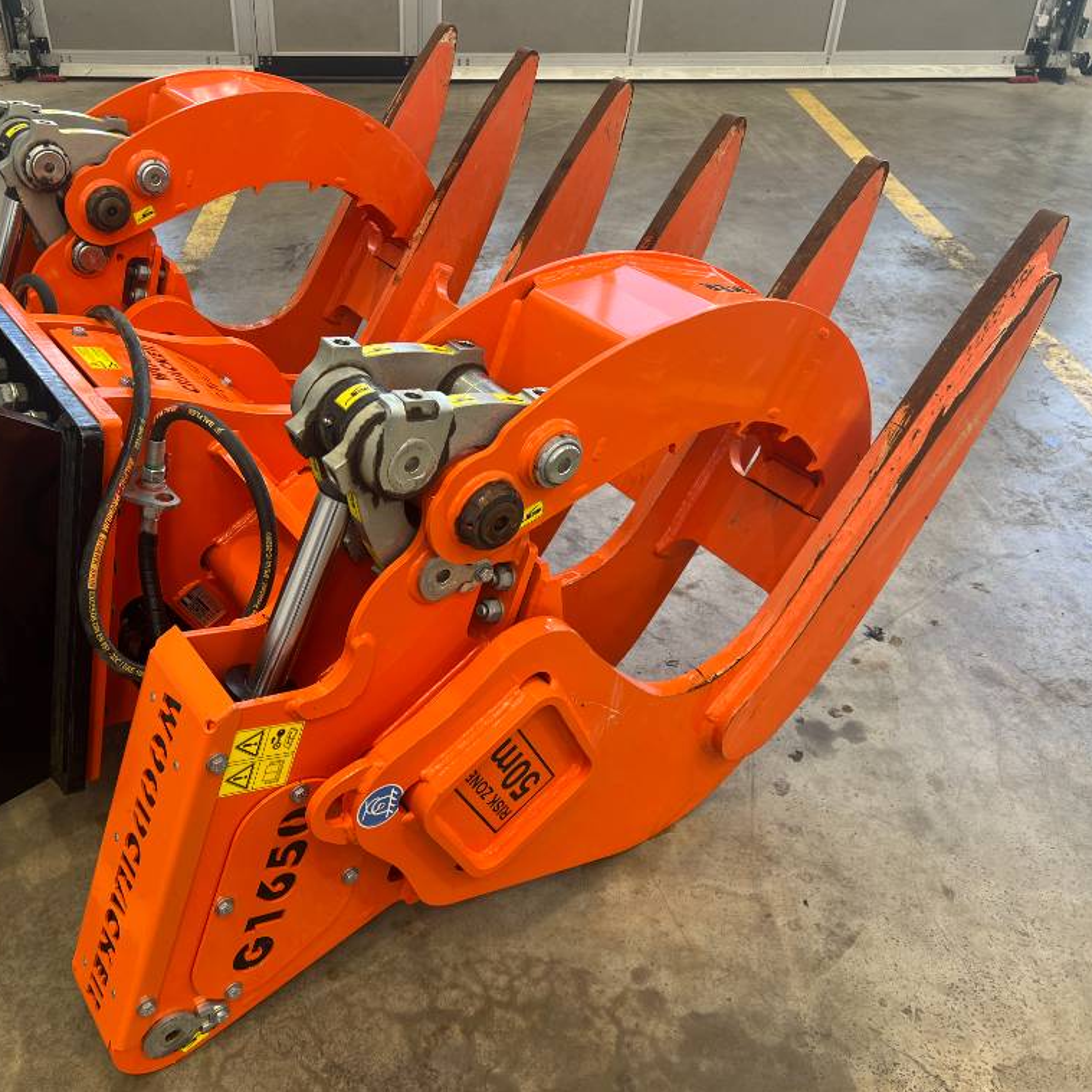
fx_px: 1106
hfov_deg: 52.0
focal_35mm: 31
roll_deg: +0.9
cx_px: 417
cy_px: 545
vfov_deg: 52.5
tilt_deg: -35.4
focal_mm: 5.7
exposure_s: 1/183
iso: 40
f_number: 1.5
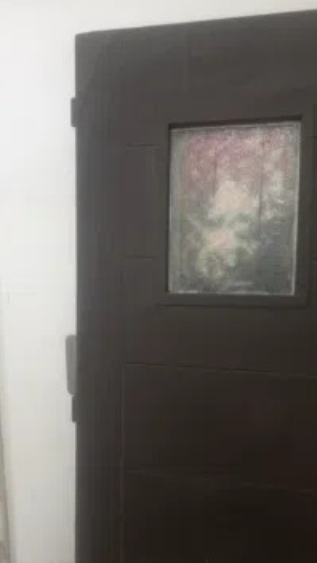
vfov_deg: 62.5
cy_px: 310
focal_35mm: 31
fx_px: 462
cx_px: 175
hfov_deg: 37.8
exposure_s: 1/50
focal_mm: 4.6
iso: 80
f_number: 2
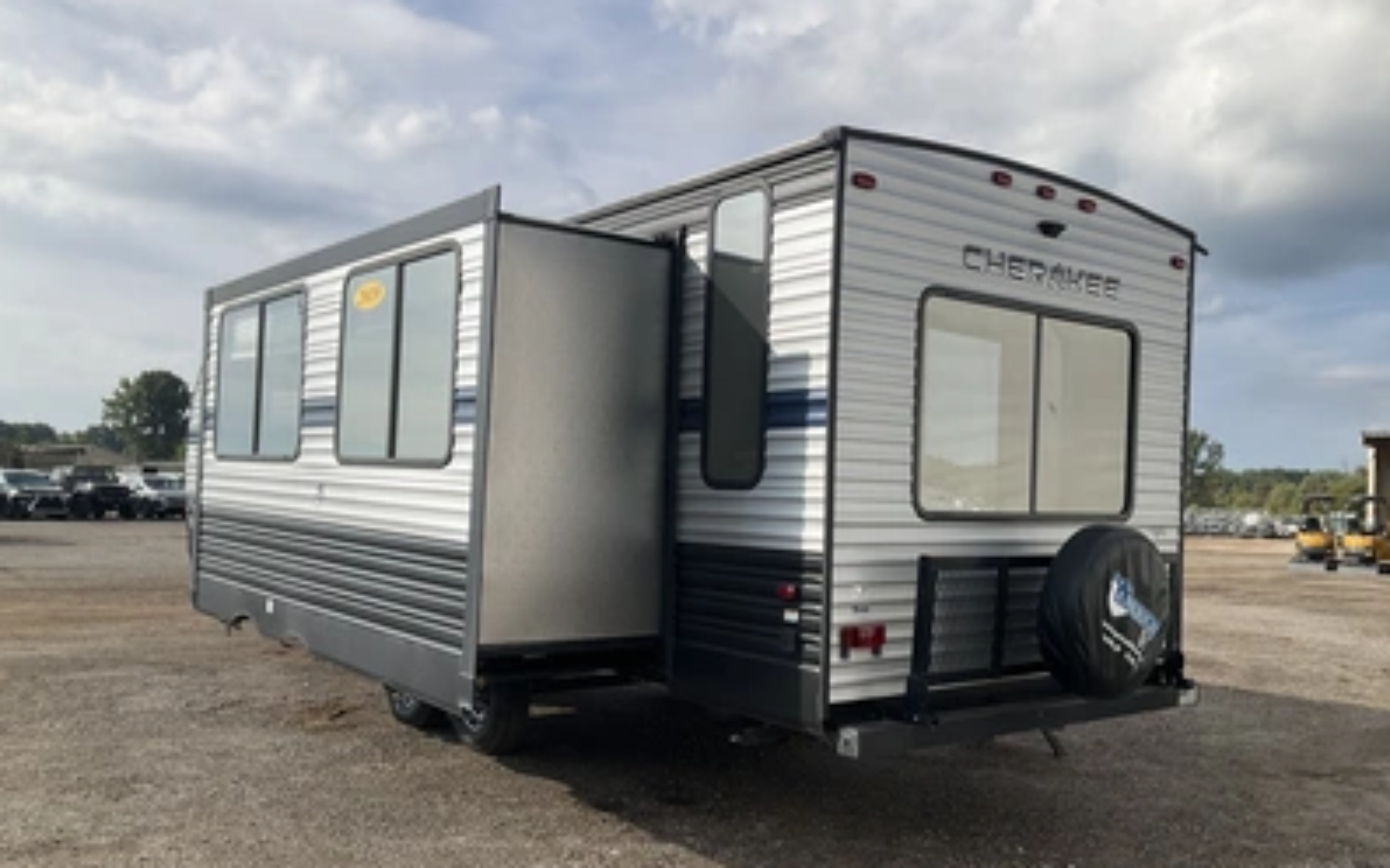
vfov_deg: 40.5
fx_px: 1174
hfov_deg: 61.2
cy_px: 490
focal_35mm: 31
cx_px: 693
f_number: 1.8
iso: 25
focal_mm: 3
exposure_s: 1/2320
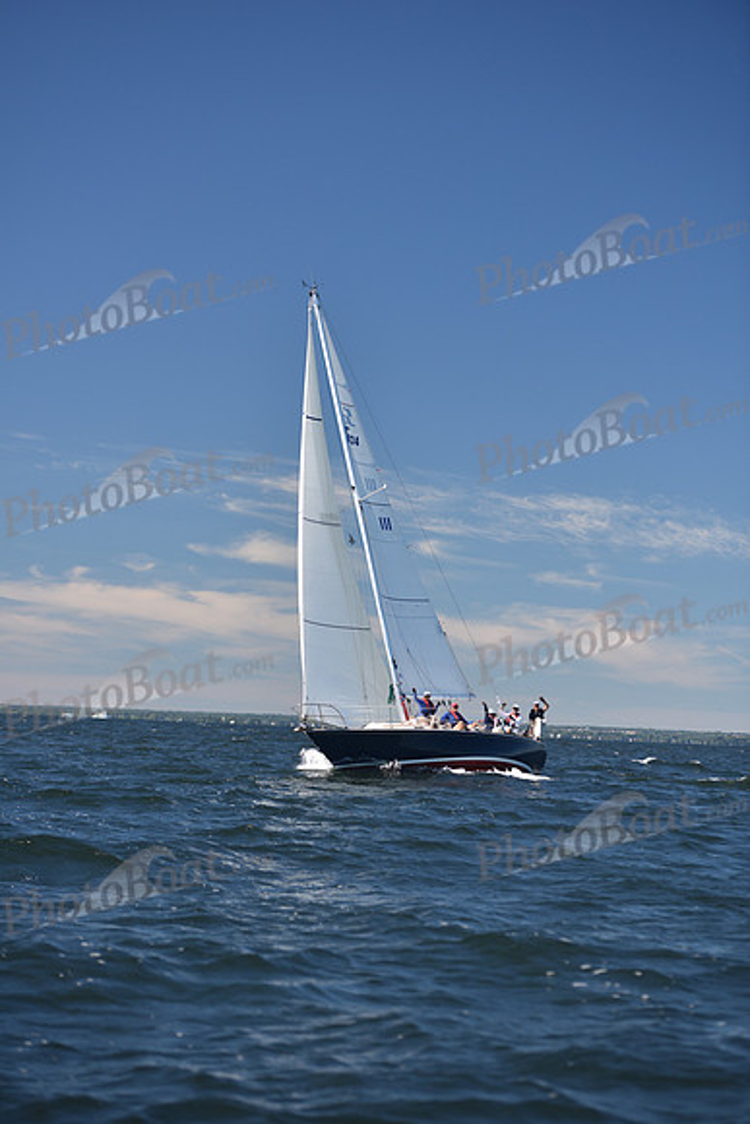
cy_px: 562
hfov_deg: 16.1
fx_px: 2654
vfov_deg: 23.9
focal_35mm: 85
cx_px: 375
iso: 200
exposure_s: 1/1000
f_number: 3.2
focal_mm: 85
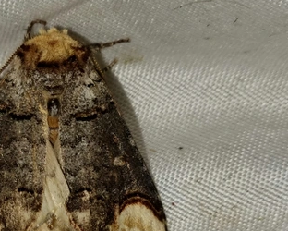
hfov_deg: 33.4
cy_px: 156
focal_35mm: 54
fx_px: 461
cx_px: 46
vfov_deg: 27.9
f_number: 2
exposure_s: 1/294
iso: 25
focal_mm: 5.9
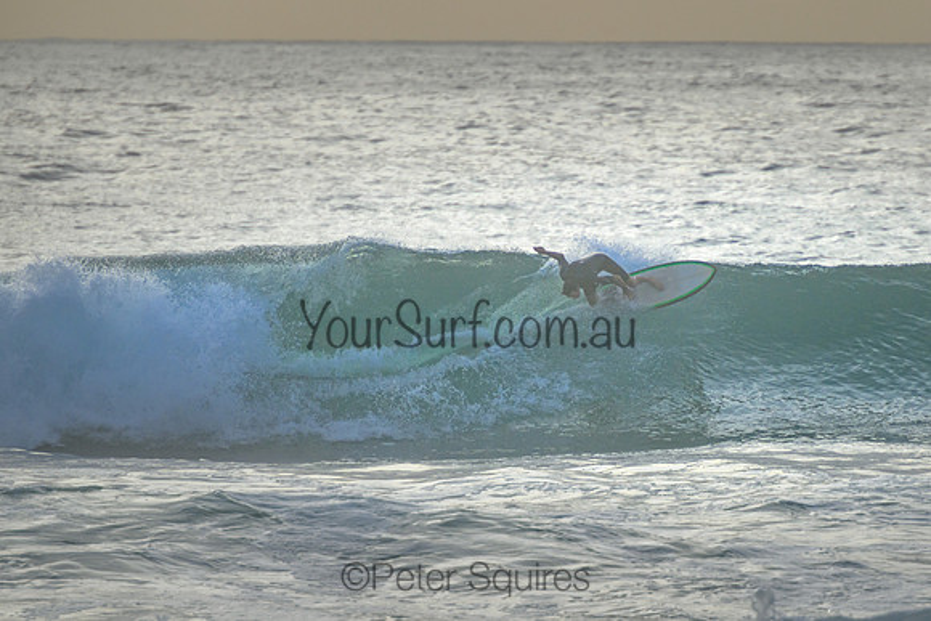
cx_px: 624
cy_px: 308
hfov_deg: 3.7
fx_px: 14221
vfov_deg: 2.5
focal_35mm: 550
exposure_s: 1/2000
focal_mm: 400
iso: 720
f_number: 5.6
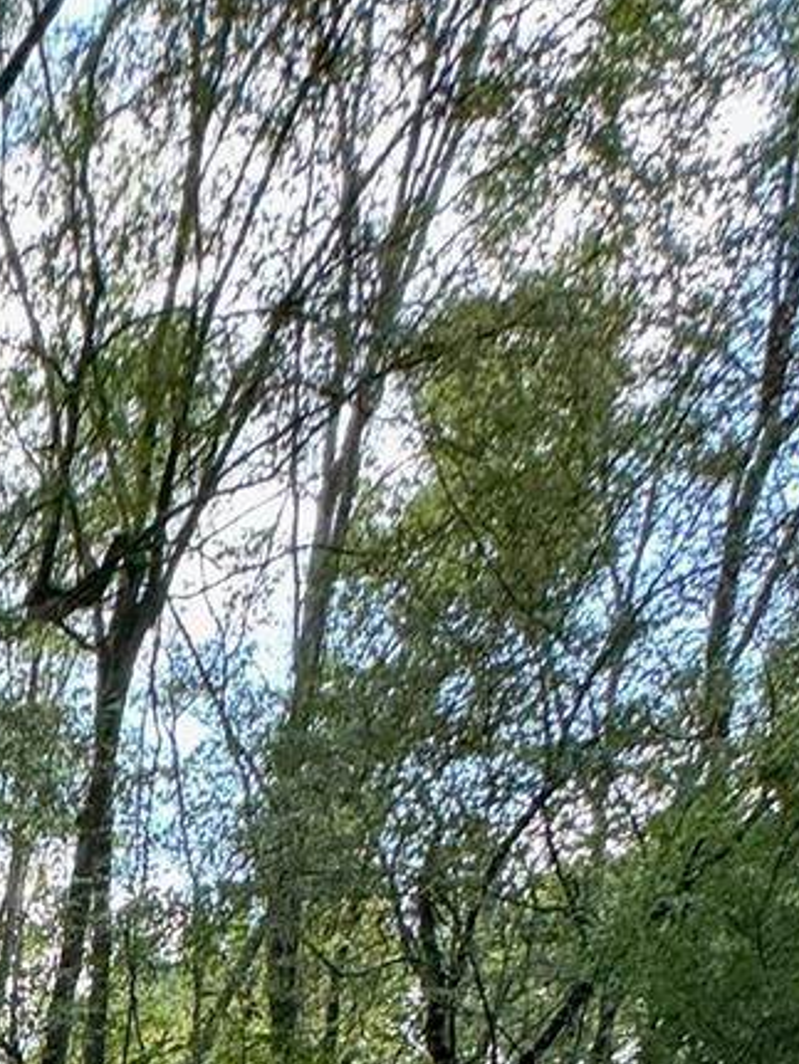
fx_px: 1537
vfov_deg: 24.0
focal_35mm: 50
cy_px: 1796
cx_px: -475
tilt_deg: -19.7
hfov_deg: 22.5
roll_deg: +1.2
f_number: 2.2
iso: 125
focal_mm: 2.22
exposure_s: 1/99
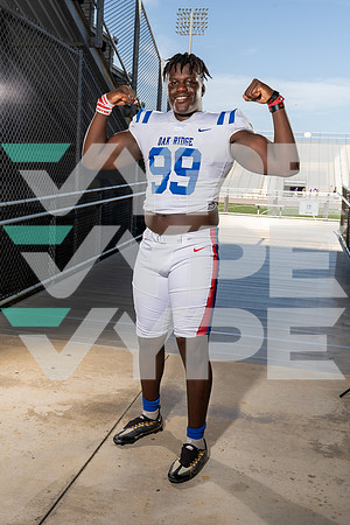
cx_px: 175
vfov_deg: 51.9
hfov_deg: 35.9
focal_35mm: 37
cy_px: 262
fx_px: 540
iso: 160
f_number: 8
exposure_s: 1/250
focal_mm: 37
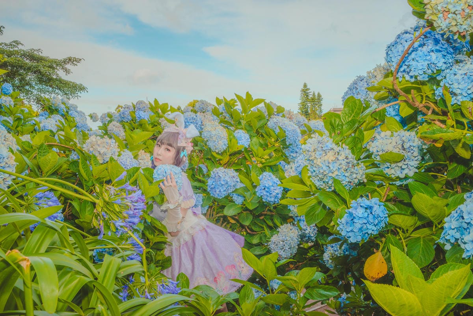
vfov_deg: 37.9
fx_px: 460
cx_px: 236
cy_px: 158
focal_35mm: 35
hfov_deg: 54.4
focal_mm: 35
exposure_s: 1/200
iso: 320
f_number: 14
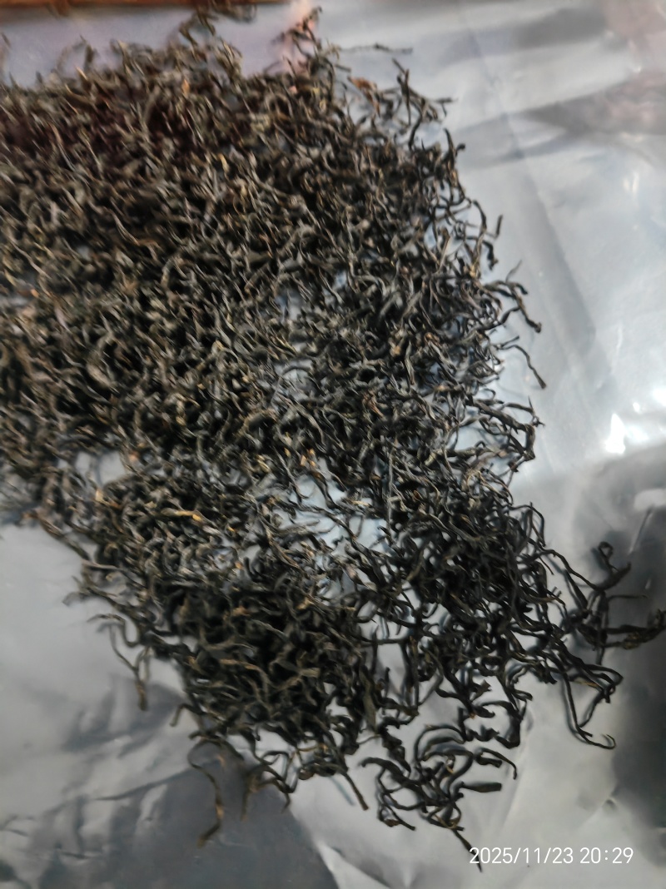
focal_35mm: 27
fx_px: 693
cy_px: 444
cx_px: 333
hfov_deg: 51.3
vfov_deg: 65.3
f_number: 1.8
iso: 3200
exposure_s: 1/17
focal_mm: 6.14
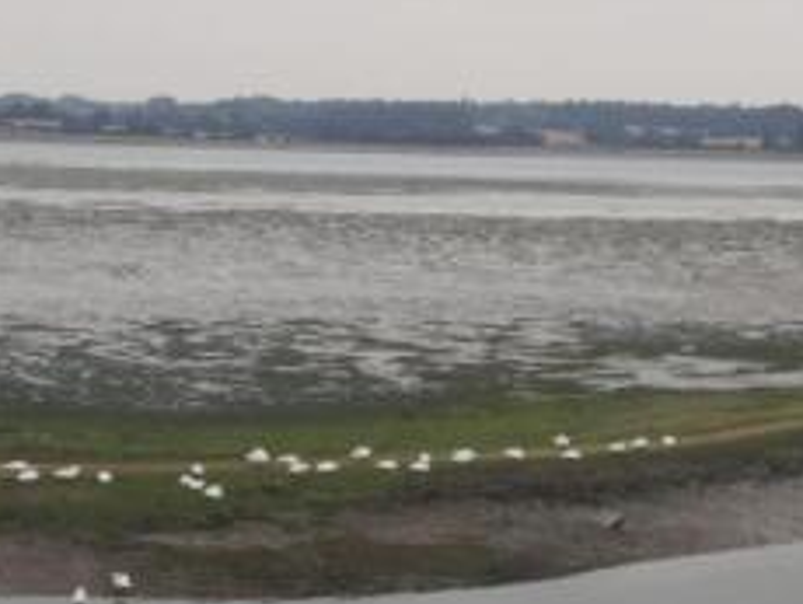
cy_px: -33
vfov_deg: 12.8
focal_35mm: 114
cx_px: 162
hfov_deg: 17.1
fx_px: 2647
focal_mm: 8.1
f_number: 3.5
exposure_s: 1/800
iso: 100
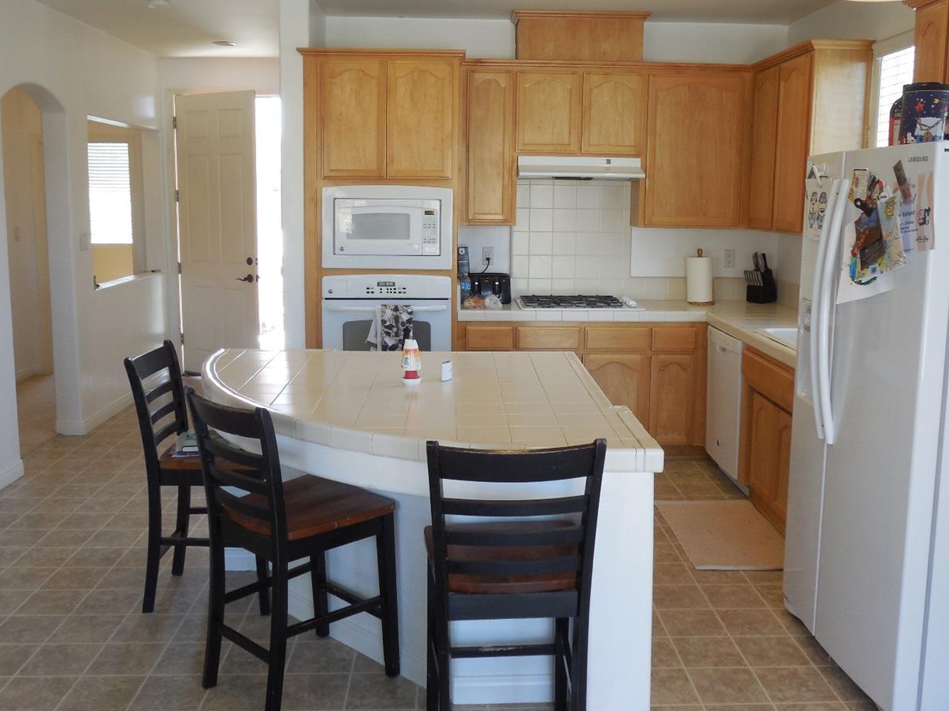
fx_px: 877
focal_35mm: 32
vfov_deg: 44.0
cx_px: 482
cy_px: 312
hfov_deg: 56.8
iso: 125
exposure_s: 1/40
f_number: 3.5
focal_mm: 4.6
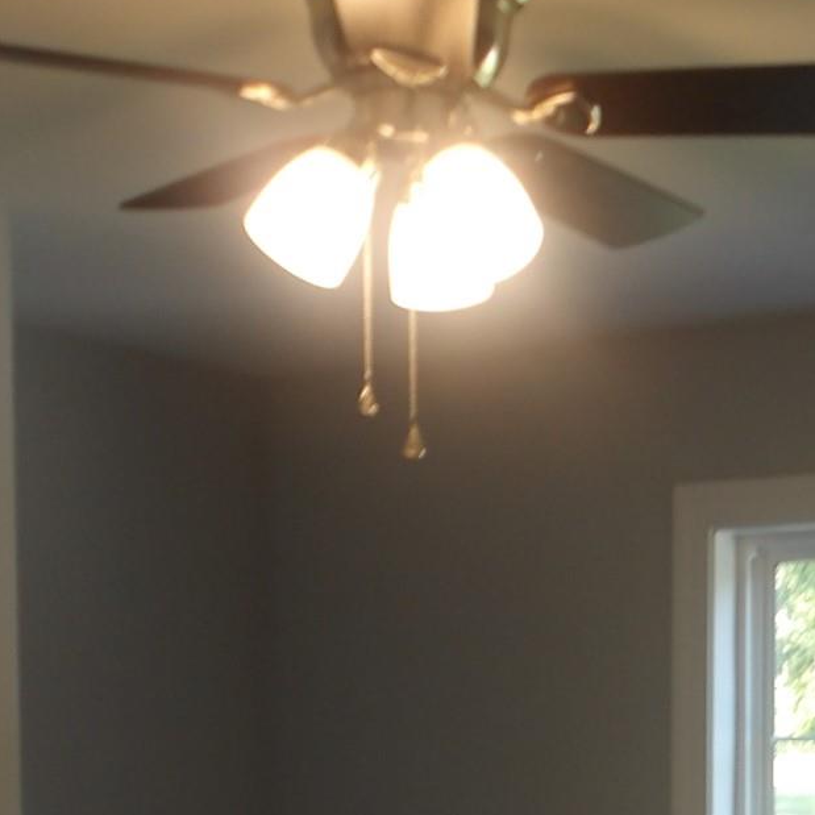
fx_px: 2104
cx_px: 861
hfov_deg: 21.0
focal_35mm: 79
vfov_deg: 20.4
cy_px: 993
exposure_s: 1/34
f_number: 3
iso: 100
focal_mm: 4.9
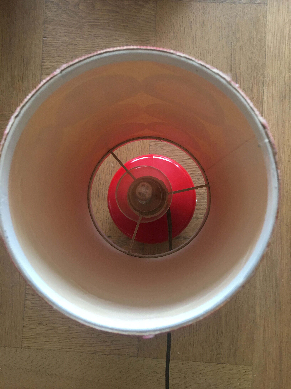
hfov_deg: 48.2
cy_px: 194
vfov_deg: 61.7
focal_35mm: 29
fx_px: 325
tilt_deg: -85.9
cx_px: 146
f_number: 2.2
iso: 40
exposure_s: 1/17
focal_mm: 4.15
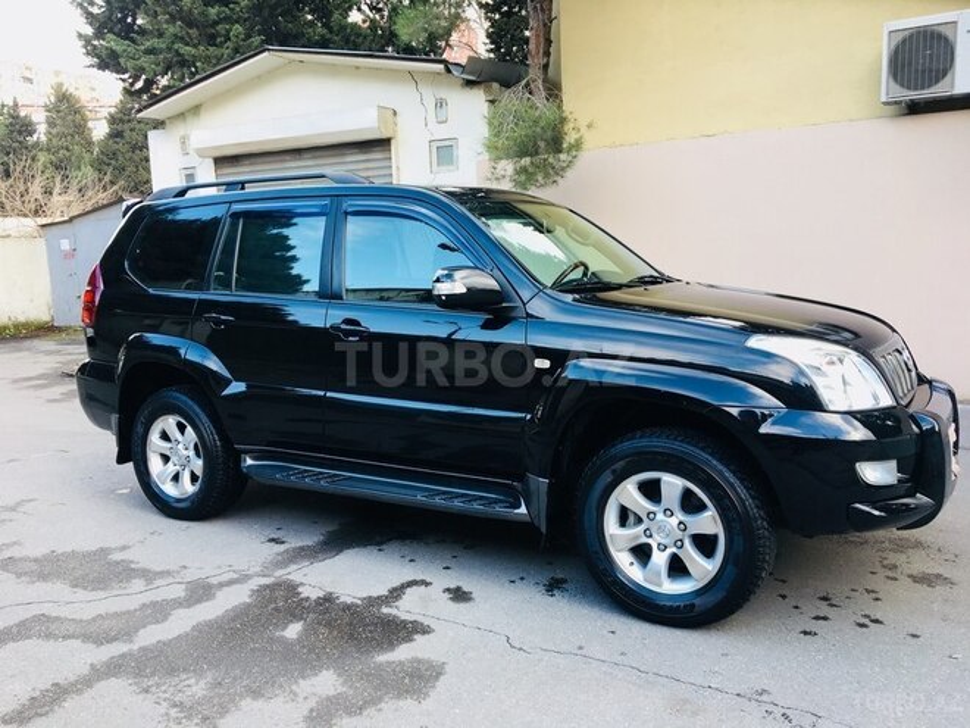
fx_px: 813
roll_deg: +1.6
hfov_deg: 61.7
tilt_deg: -8.3
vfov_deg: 48.2
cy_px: 364
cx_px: 485
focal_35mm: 29
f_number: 2.2
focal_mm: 4.15
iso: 25
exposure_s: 1/50
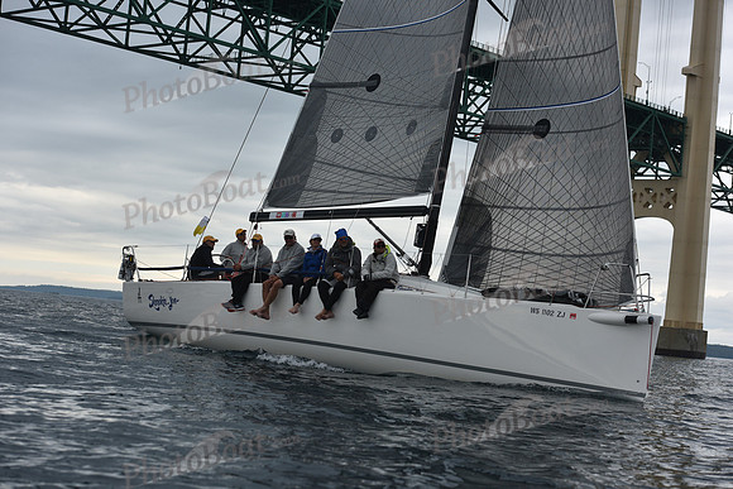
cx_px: 366
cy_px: 244
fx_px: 1426
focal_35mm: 70
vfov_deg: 19.5
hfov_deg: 28.8
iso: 250
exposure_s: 1/800
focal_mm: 70
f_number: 5.6
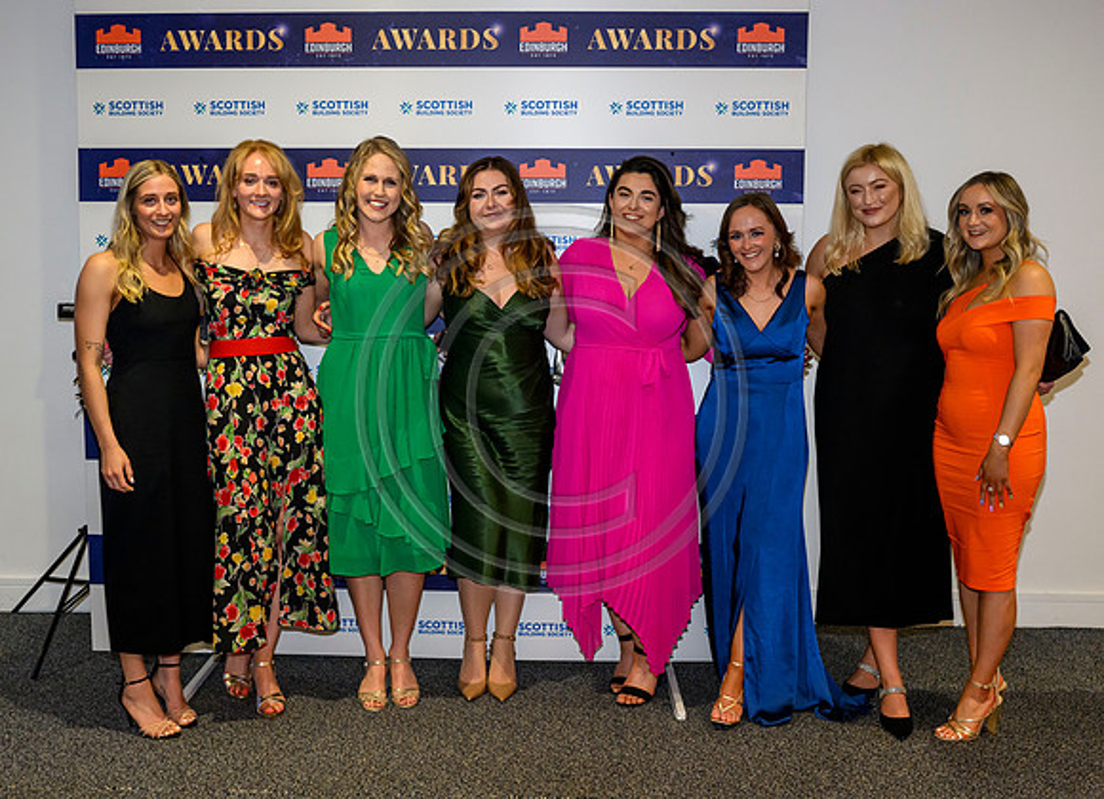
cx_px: 525
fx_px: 1329
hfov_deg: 45.1
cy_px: 385
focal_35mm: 42
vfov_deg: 33.5
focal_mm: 35
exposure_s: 1/160
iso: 4000
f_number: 4.5
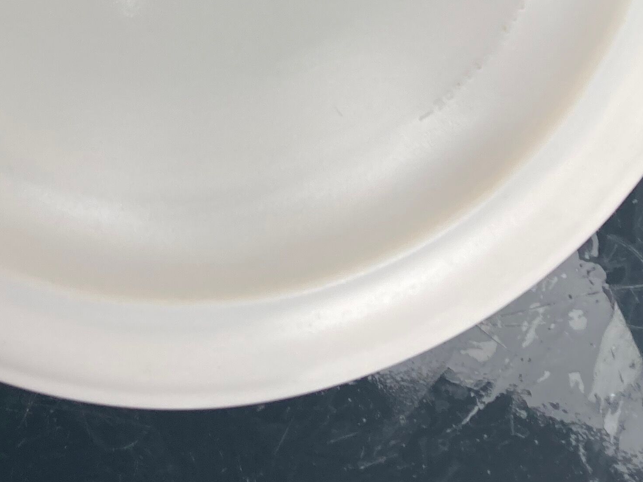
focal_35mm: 77
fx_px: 1431
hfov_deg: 25.1
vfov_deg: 17.9
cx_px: 168
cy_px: -140
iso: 32
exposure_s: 1/121
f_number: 1.8
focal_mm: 3.99
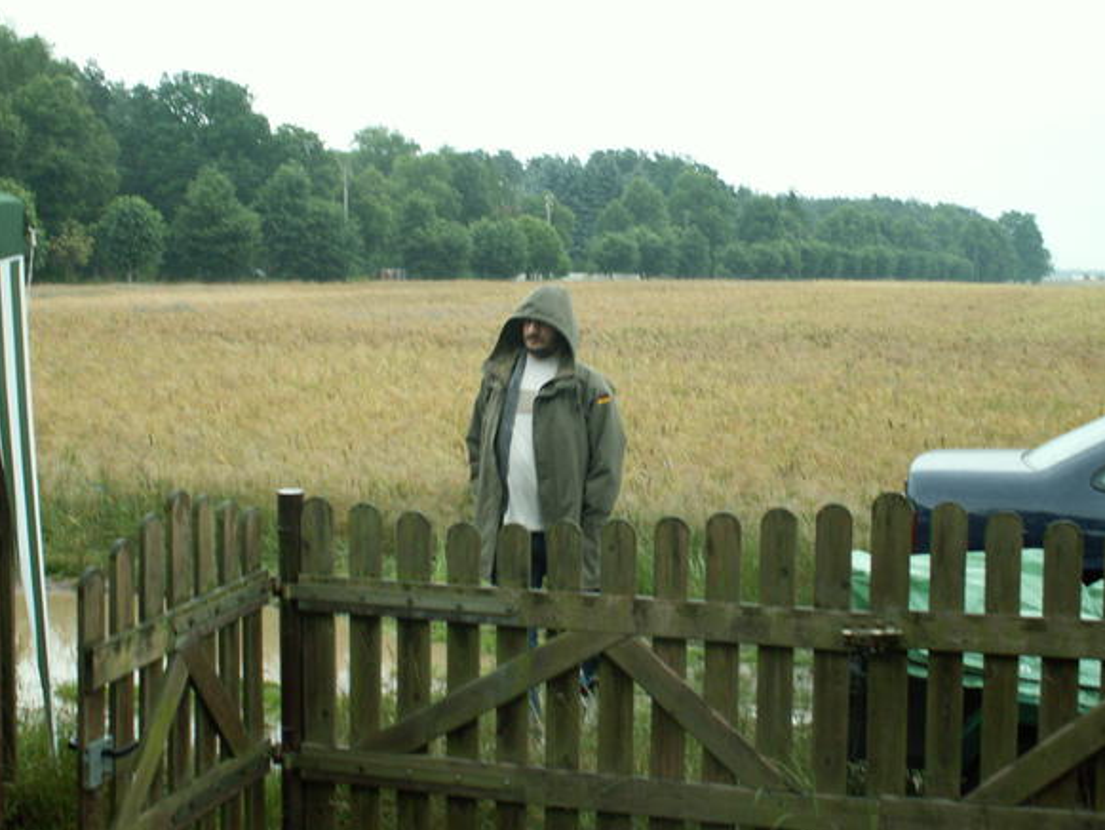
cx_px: 542
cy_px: 419
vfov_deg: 27.0
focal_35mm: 54
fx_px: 1724
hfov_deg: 35.5
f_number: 3.2
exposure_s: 1/50
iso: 50
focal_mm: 8.09
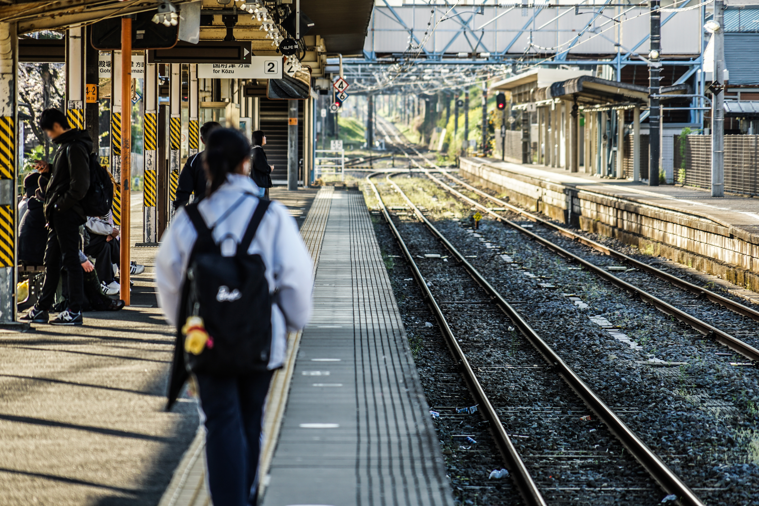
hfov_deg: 8.6
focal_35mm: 240
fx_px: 5060
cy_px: 253
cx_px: 380
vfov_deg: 5.7
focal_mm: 240
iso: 100
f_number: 6.3
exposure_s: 1/60
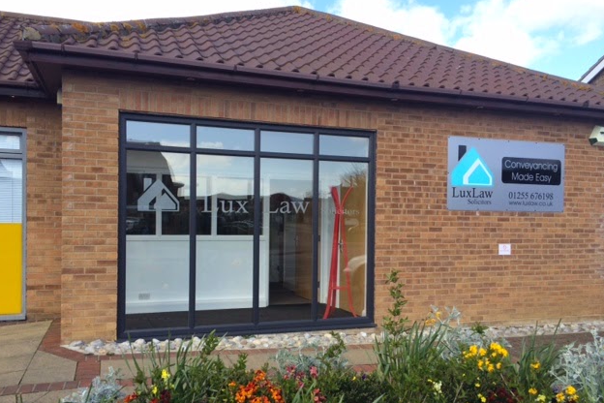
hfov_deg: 58.7
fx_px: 537
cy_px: 227
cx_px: 301
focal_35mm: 32
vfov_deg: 41.0
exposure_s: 1/733
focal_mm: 4.12
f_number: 2.2
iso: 32
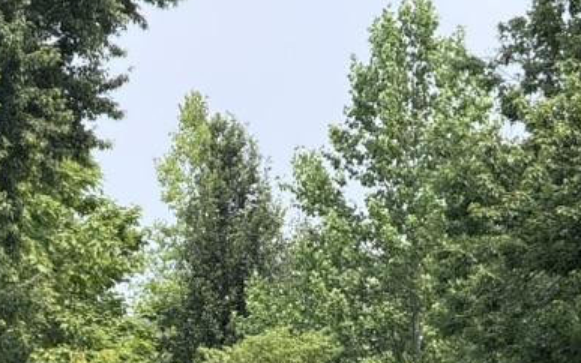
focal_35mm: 337
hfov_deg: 6.2
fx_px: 5337
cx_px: 392
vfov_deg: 3.9
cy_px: 504
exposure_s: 1/533
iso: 50
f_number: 2.8
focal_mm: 15.66
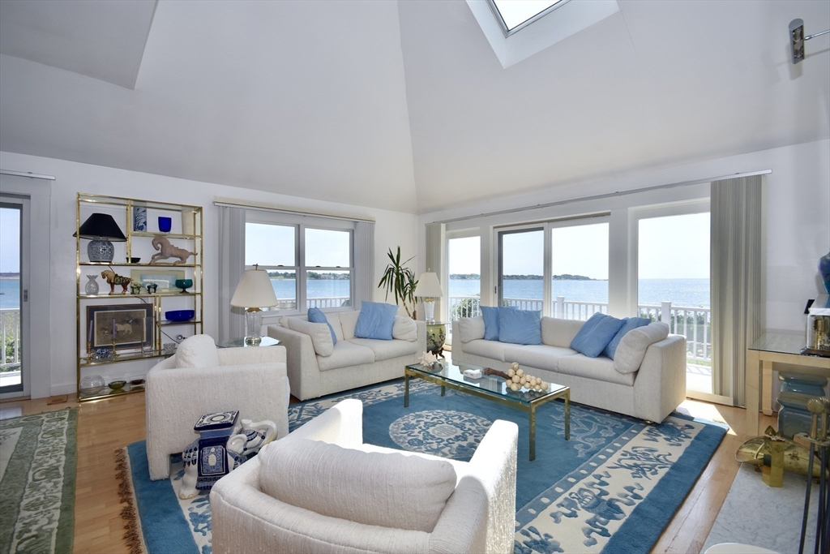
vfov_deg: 77.3
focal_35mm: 15
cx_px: 415
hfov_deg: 100.4
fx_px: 346
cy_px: 277
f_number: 6.3
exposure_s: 1/160
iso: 100
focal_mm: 10
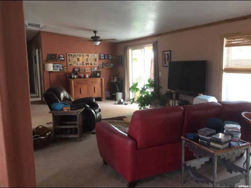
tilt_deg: -5.9
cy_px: 94
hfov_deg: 56.8
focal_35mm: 32
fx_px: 232
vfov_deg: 44.2
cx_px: 126
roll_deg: +2.7
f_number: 2.4
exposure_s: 1/24
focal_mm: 3.3
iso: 100
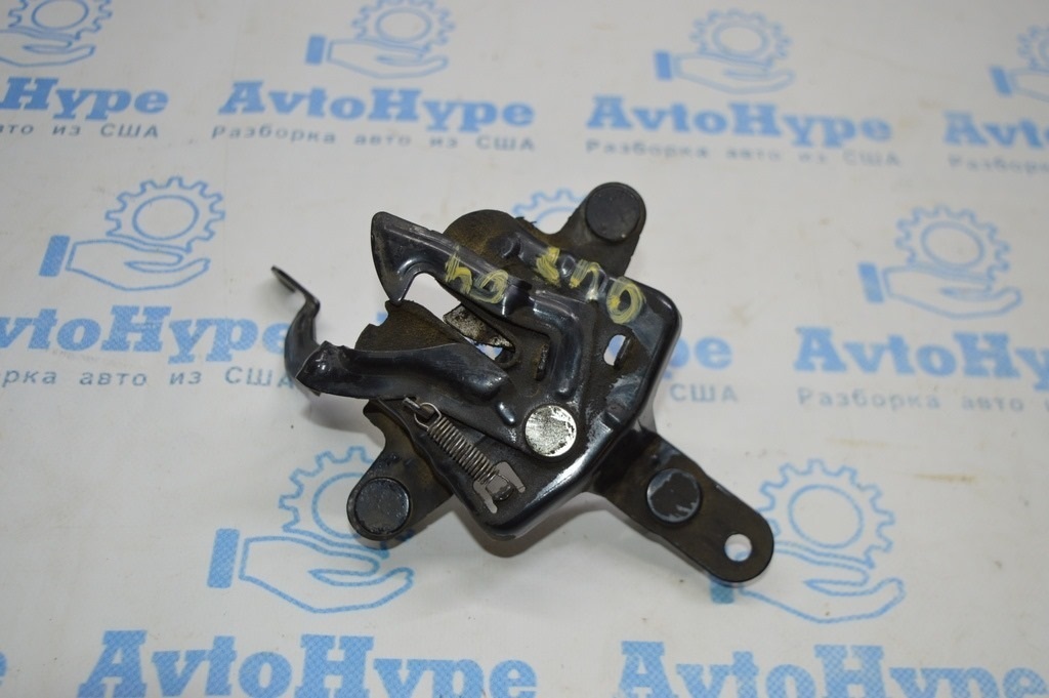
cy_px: 349
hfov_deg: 43.6
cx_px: 524
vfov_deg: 29.8
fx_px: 1310
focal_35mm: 45
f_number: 4.2
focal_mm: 30
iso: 400
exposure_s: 1/100
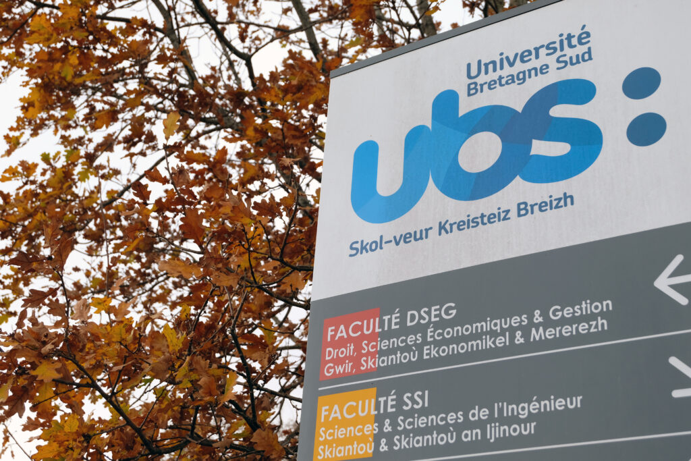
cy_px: 230
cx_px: 346
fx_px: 941
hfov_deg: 40.3
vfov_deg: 27.5
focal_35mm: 49
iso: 200
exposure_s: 1/140
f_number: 6.4
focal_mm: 32.5
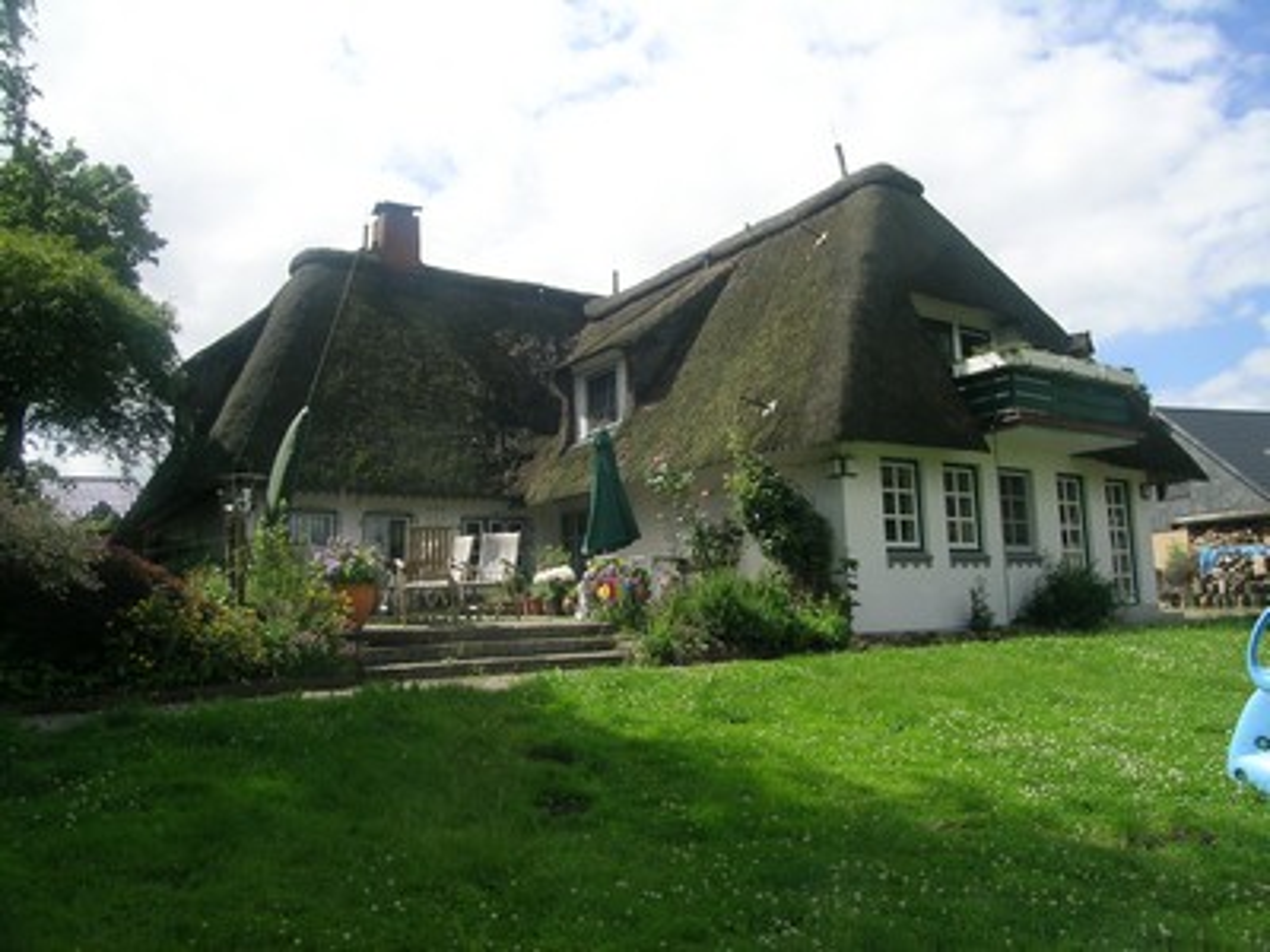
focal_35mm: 28
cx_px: 635
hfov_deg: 63.4
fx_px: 1027
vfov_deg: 49.7
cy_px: 476
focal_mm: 5.8
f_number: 6.3
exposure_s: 1/233
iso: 50
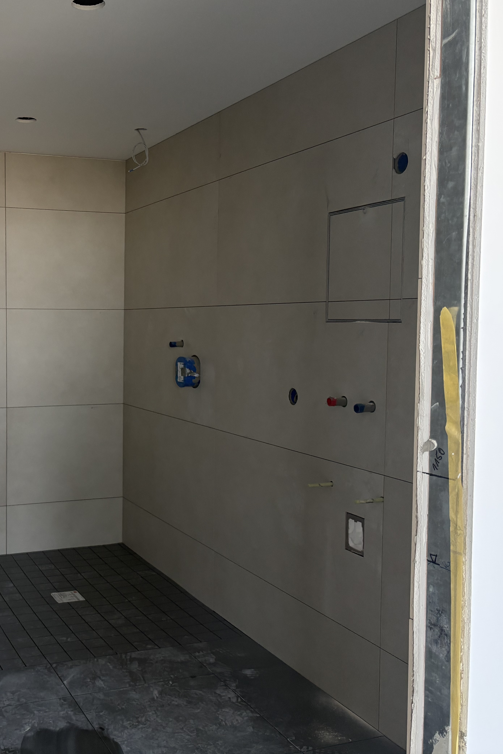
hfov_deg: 34.4
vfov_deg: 51.9
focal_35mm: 37
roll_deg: +0.0
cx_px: 77
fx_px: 775
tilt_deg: -2.8
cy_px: 370
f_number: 1.6
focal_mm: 5.96
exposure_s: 1/62
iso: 125
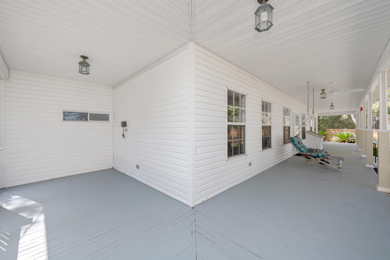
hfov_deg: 104.3
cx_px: 195
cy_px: 130
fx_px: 152
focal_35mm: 14
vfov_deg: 81.1
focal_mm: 14
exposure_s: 1/200
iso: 250
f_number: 9
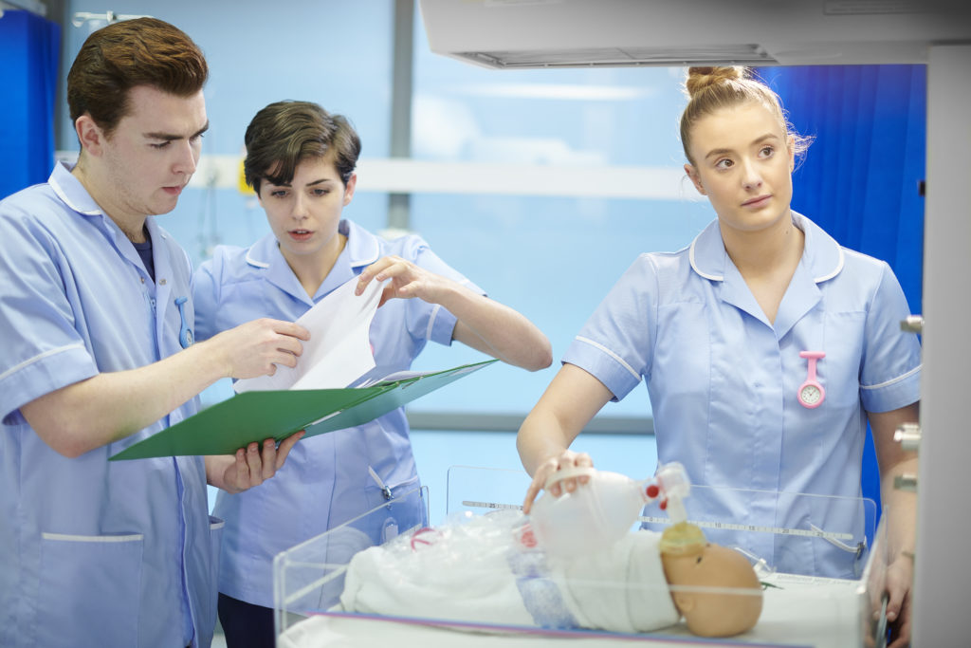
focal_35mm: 50
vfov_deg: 27.0
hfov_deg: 39.6
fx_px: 1349
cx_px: 486
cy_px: 324
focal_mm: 50
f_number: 2.2
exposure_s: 1/125
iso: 200
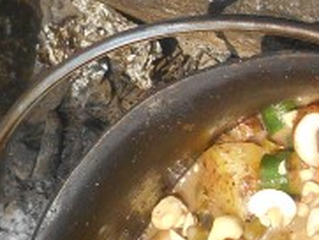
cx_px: 271
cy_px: 293
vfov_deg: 9.9
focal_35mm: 147
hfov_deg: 13.3
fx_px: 1356
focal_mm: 4.7
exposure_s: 1/250
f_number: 3.4
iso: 280
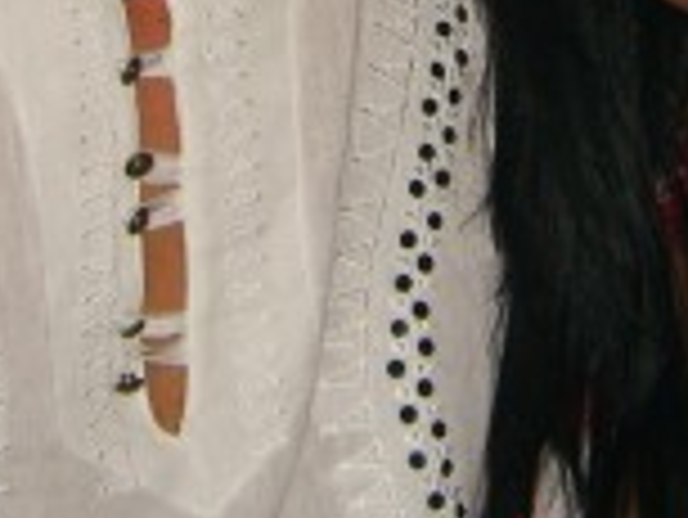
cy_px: -302
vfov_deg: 9.6
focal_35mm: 149
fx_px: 2964
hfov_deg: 13.2
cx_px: 387
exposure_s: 1/60
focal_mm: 7.9
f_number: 2.8
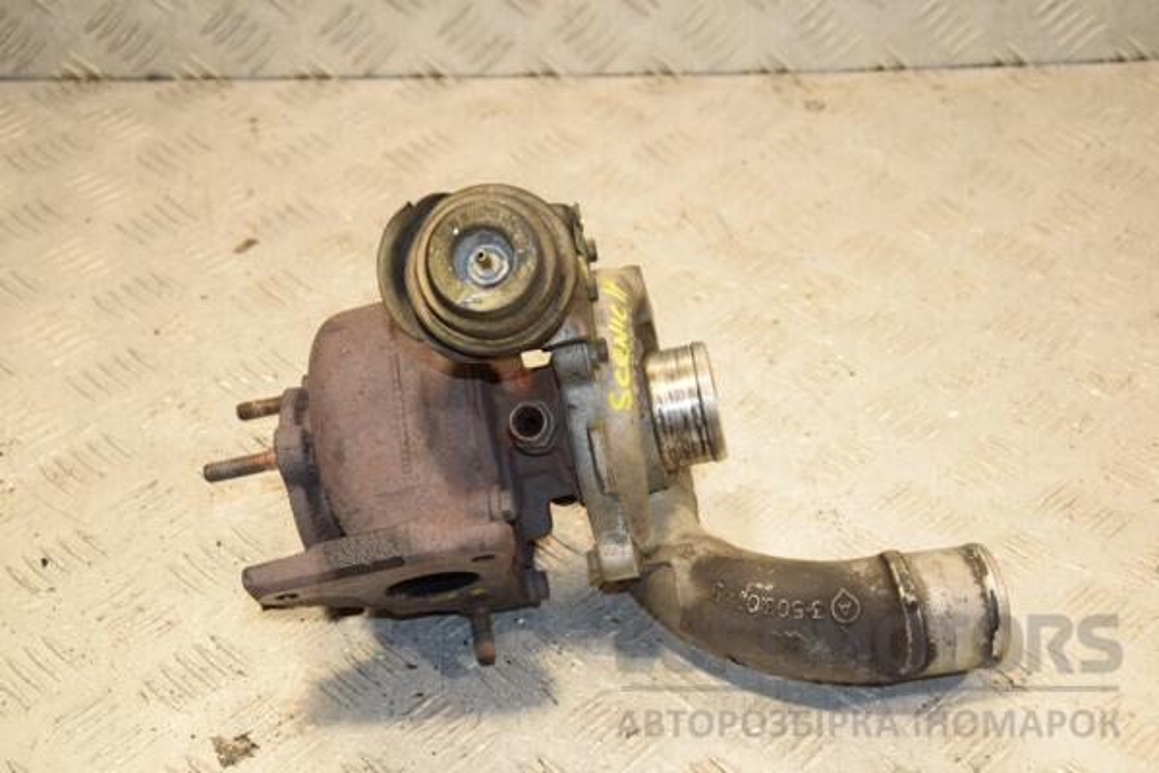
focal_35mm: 72
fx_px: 2318
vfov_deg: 18.9
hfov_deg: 28.1
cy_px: 386
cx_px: 580
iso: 800
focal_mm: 48
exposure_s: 1/200
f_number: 6.3
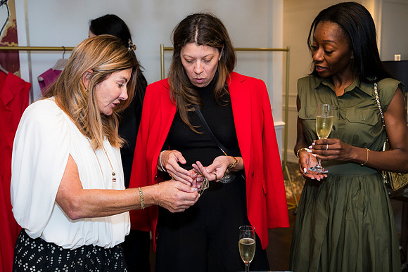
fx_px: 453
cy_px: 136
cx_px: 204
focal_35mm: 40
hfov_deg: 48.4
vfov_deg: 33.4
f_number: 4.5
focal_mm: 40
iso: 800
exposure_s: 1/100
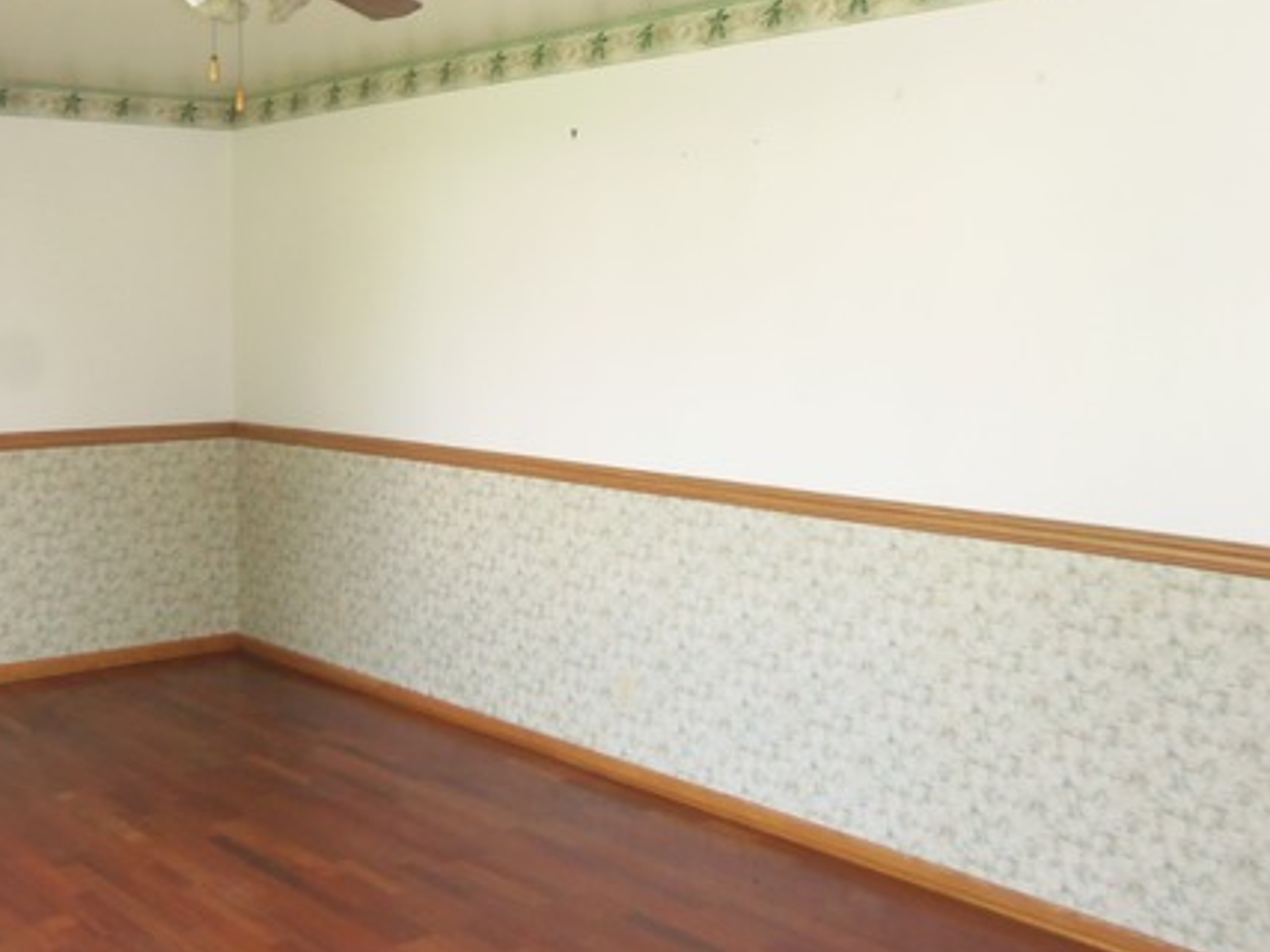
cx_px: 488
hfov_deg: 44.5
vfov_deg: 34.3
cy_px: 455
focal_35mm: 42
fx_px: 1540
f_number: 3.9
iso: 250
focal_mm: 5.1
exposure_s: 1/40
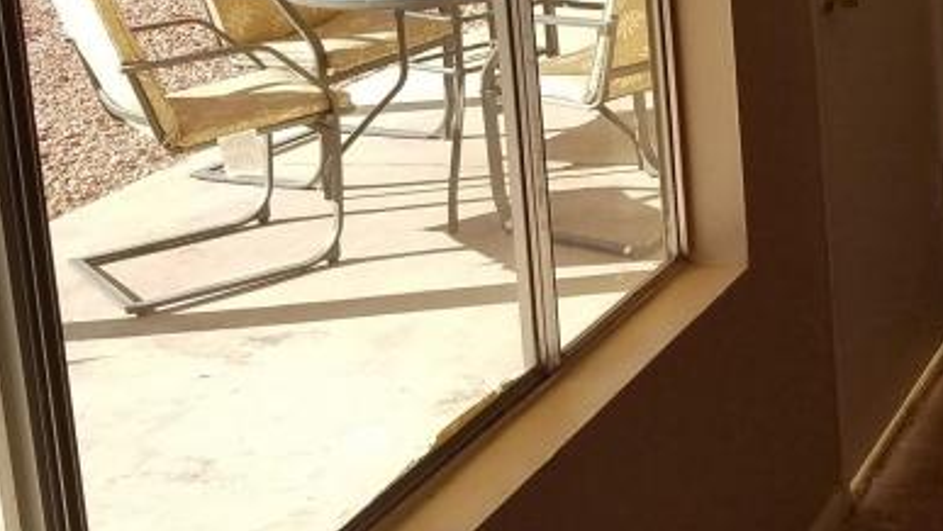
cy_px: -207
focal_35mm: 75
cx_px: 1048
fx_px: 1876
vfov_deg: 15.2
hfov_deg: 26.0
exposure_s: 1/634
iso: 40
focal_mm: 4.2
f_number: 1.7
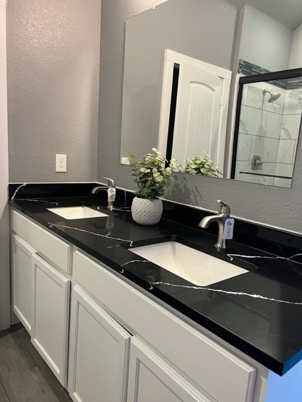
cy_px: 201
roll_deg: -3.9
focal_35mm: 26
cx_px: 151
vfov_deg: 67.3
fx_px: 302
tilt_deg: -9.8
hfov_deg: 53.1
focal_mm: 5.7
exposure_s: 1/60
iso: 200
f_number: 1.5
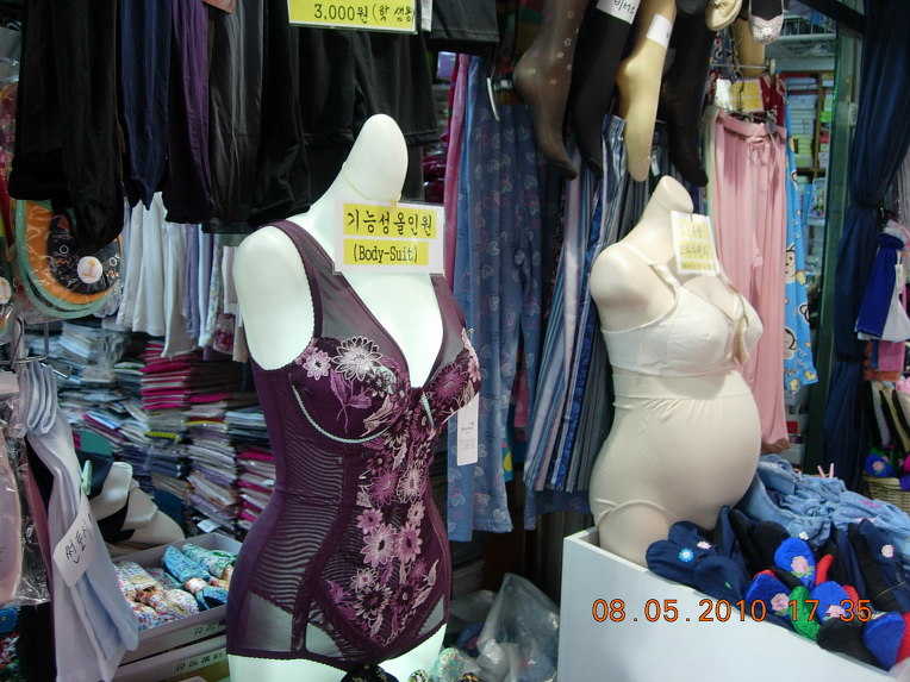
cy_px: 341
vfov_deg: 37.7
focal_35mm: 38
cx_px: 455
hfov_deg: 49.0
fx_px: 999
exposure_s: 1/33.9
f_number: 2.8
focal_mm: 7.8
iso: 64
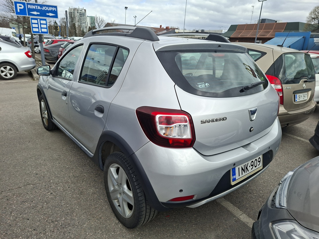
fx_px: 212
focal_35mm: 23
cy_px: 120
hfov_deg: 73.9
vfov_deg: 58.9
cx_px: 160
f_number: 1.8
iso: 50
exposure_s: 1/1110
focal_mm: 5.54
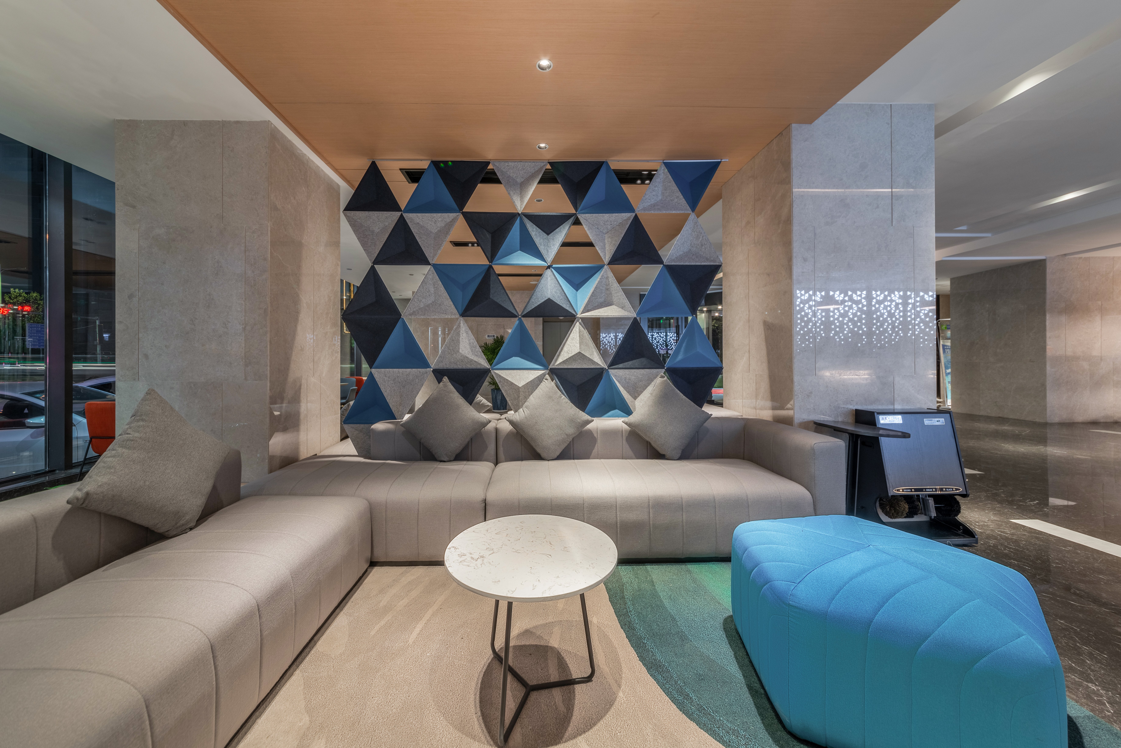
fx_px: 374
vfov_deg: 90.0
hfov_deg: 112.6
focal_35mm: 12
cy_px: 374
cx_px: 560
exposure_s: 1/8
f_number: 9
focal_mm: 12
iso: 125
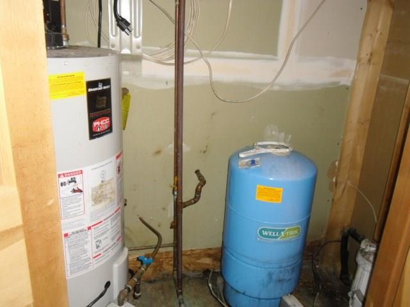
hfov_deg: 56.8
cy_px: 154
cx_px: 205
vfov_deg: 44.2
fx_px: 379
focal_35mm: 32
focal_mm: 5.8
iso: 400
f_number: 3.5
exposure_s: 1/60
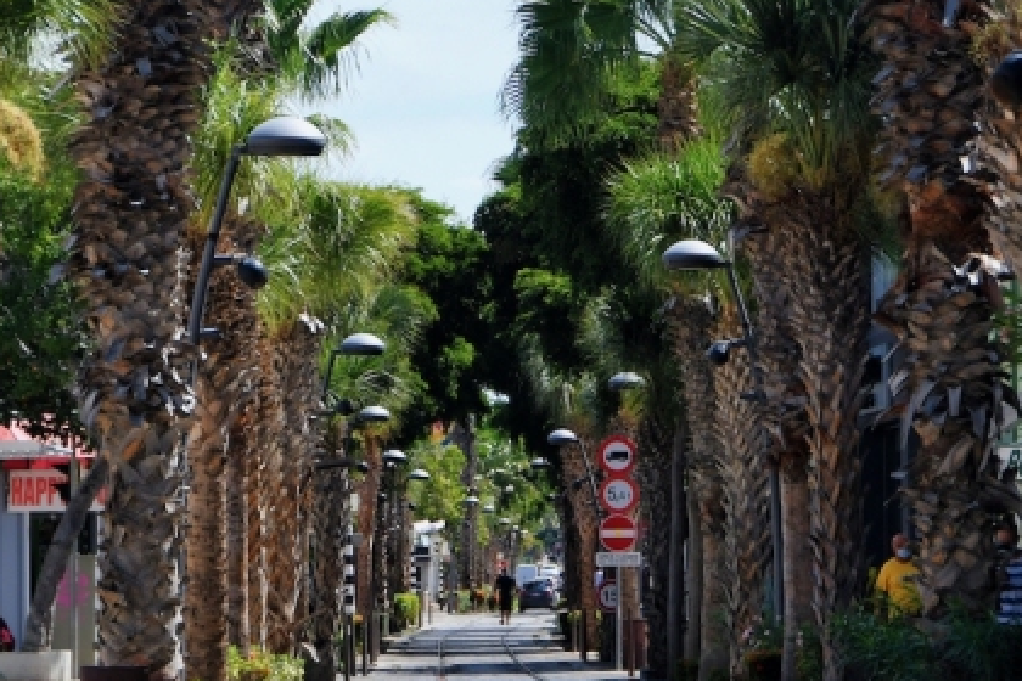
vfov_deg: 5.2
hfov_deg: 7.8
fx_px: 7466
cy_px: 331
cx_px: 518
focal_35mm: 263
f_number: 8
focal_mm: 92
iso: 400
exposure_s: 1/1000
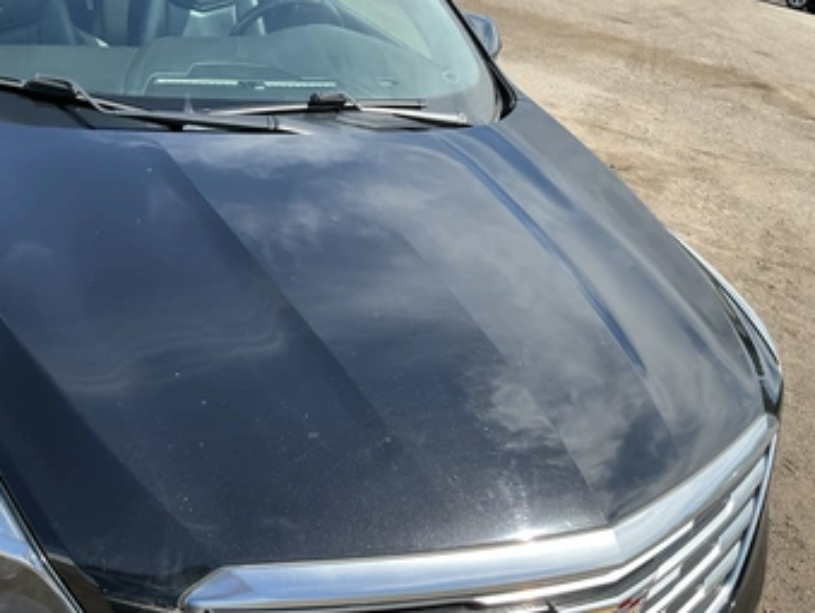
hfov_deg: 55.0
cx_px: 337
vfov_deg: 42.9
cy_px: 349
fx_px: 778
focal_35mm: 33
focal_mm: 3
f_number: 1.8
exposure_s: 1/709
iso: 25
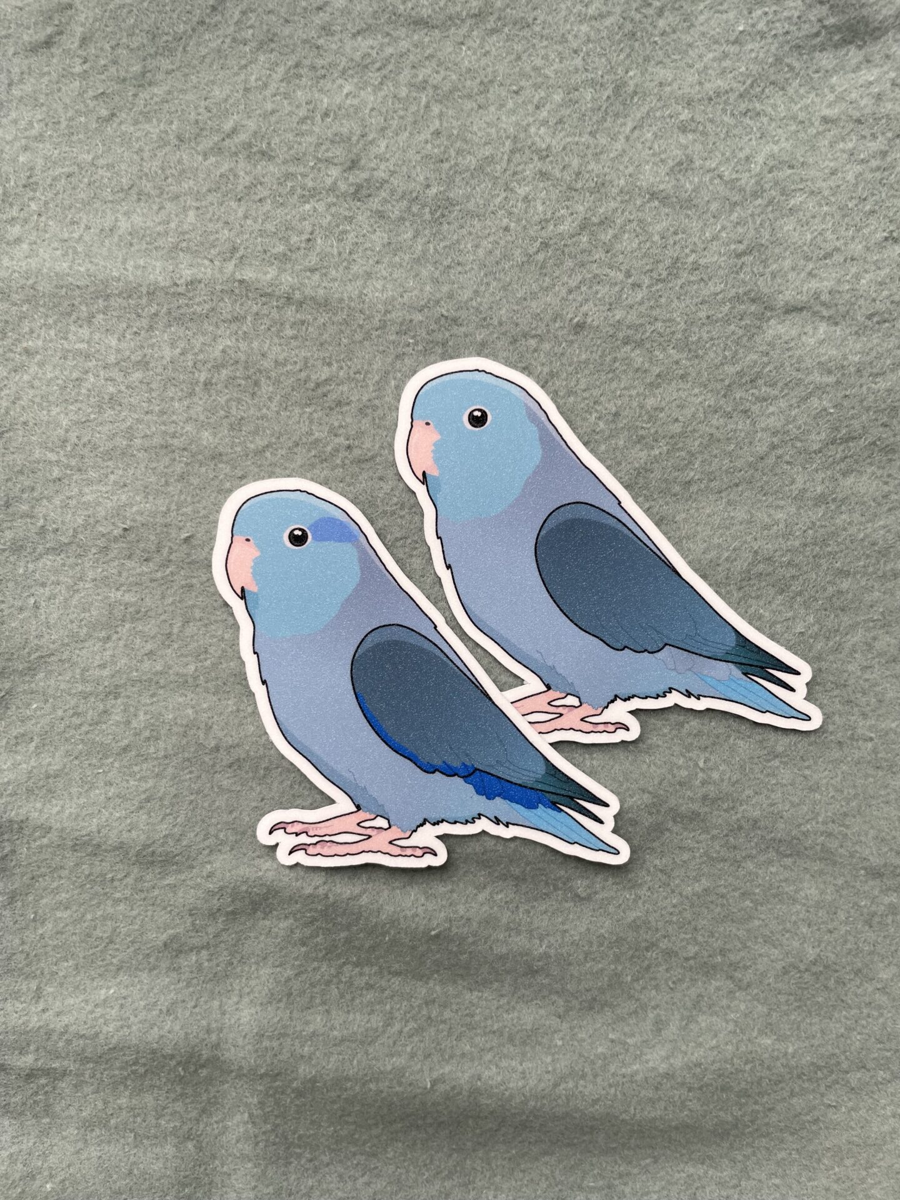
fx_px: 901
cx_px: 450
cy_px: 600
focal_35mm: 26
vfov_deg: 67.3
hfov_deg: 53.1
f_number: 1.6
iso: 32
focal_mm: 4.2
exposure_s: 1/255
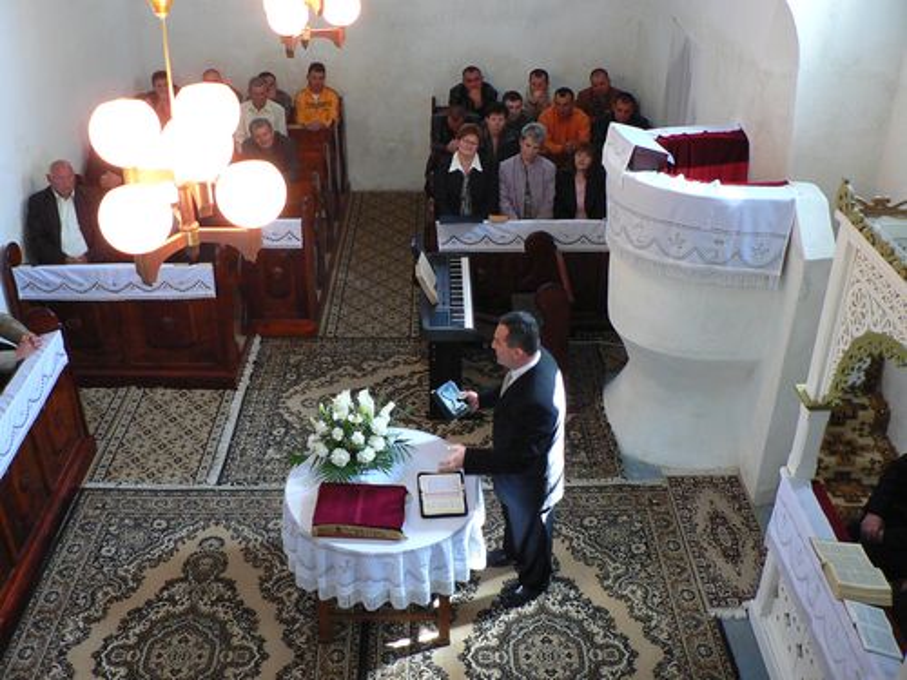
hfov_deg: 52.6
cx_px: 454
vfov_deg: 40.7
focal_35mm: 35
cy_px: 340
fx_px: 917
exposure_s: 1/20
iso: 200
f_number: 2.8
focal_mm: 6
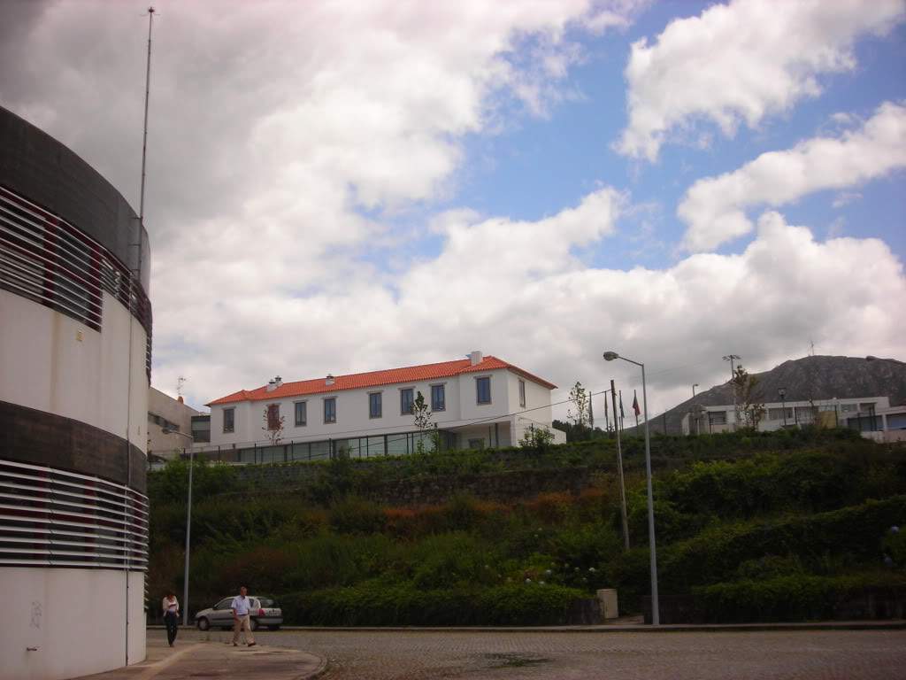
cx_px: 453
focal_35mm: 38
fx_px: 995
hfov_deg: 49.0
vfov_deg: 37.7
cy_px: 340
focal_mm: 6.3
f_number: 6.4
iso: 50
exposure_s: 1/220
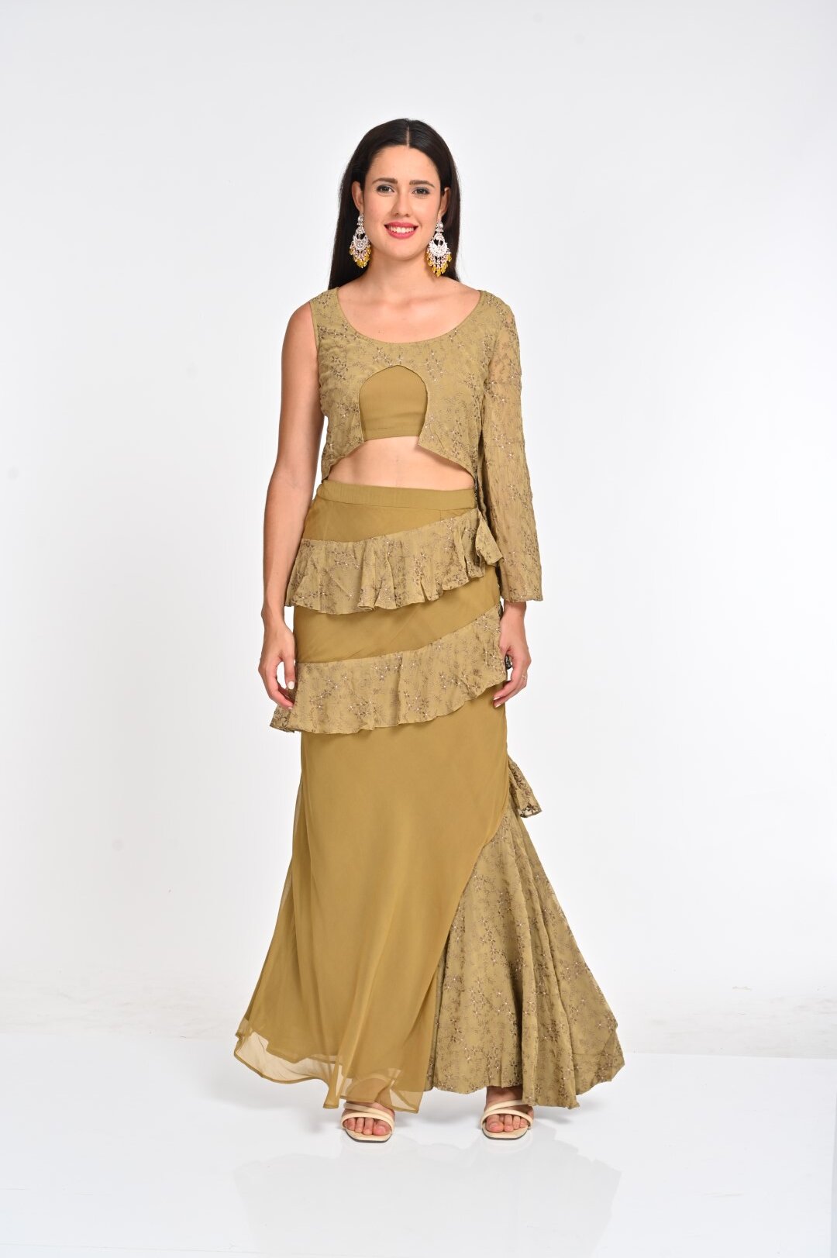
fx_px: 1781
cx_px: 418
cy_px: 629
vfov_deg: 38.9
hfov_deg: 26.5
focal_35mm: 51
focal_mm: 51
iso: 320
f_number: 8
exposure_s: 1/160
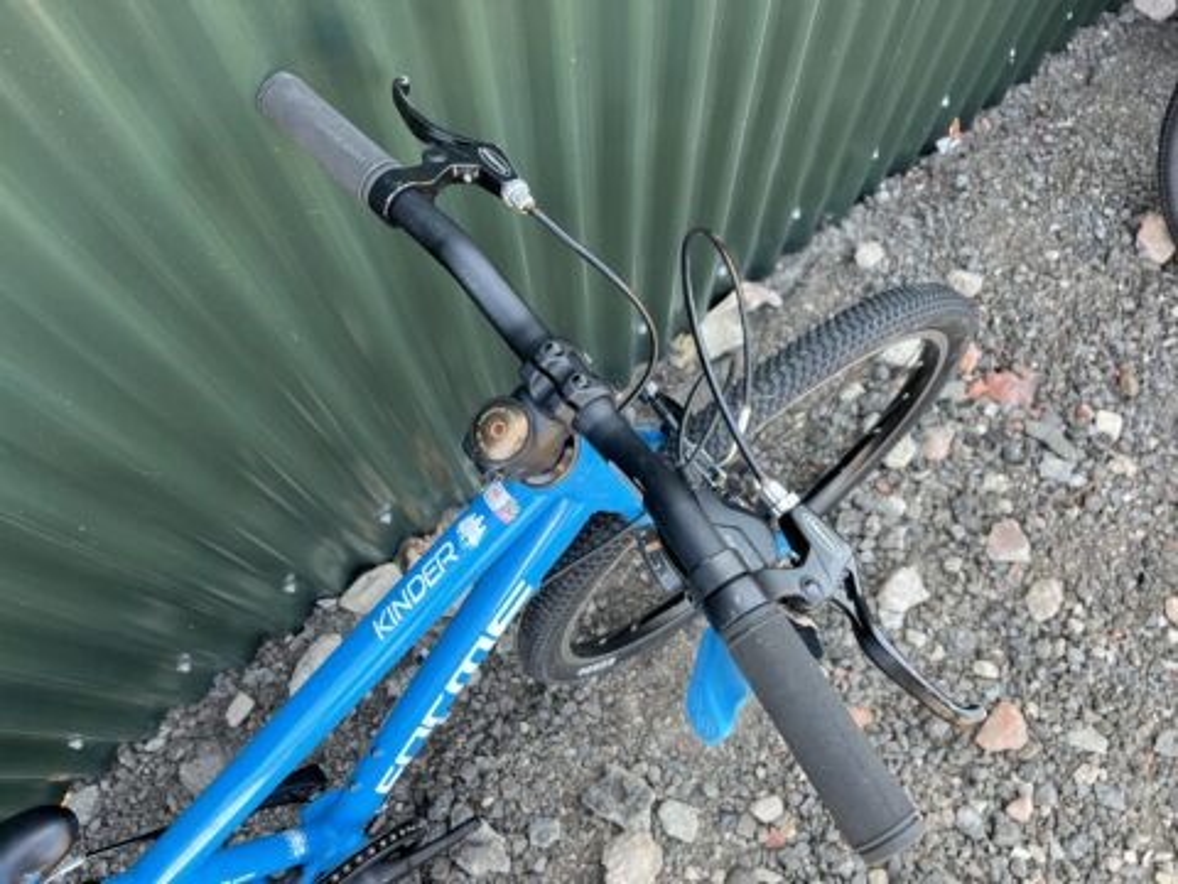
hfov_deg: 67.3
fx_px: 885
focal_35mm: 26
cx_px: 589
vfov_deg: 53.1
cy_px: 442
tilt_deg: -69.6
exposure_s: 1/122
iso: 40
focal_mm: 5.1
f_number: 1.6
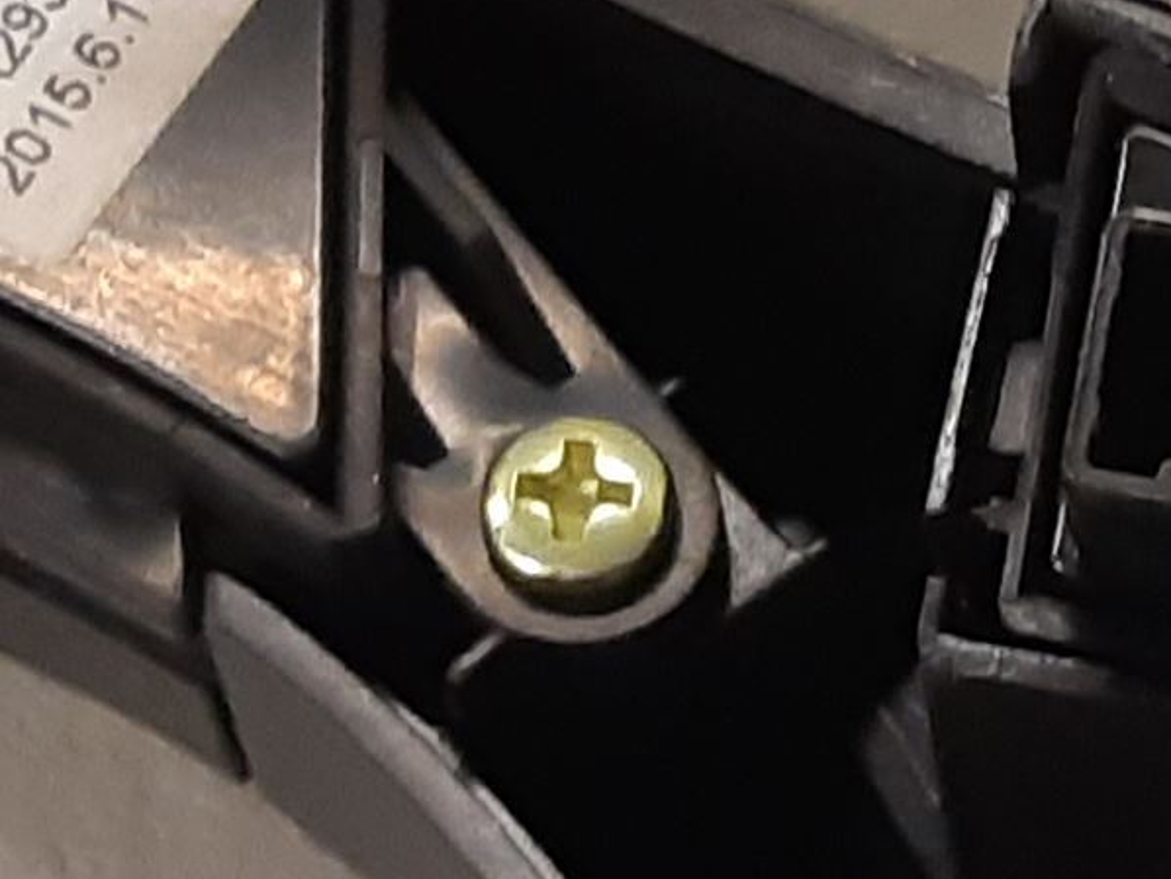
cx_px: 1817
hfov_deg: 19.0
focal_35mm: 89
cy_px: 1161
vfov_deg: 15.7
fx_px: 3012
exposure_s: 1/50
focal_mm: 3.93
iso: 160
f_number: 1.7
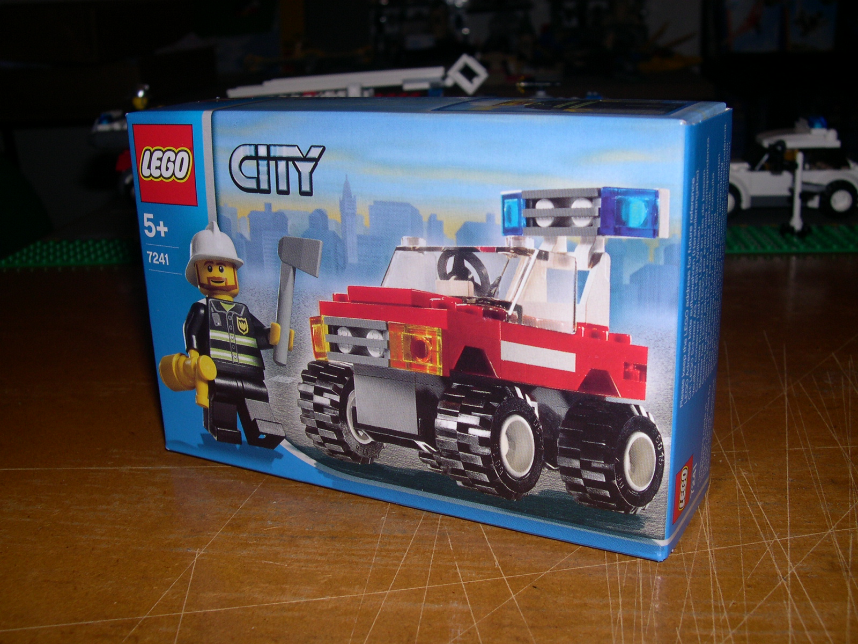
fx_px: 942
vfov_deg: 37.7
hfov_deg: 49.0
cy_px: 322
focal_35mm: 38
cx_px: 429
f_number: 7.6
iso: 100
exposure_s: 1/60
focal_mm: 8
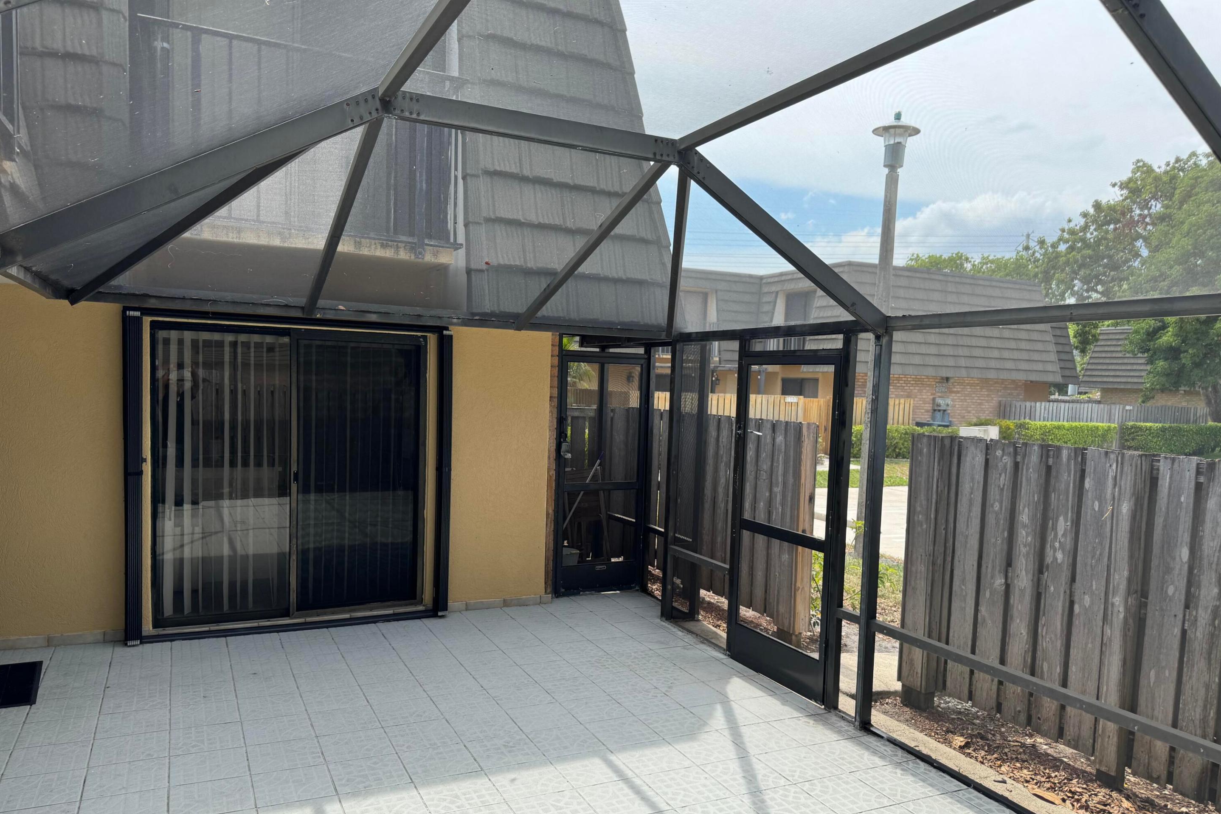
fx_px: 848
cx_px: 610
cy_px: 438
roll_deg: -2.6
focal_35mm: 25
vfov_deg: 51.2
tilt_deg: -5.8
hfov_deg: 71.5
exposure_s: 1/1238
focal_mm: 6.76
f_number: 1.78
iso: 80
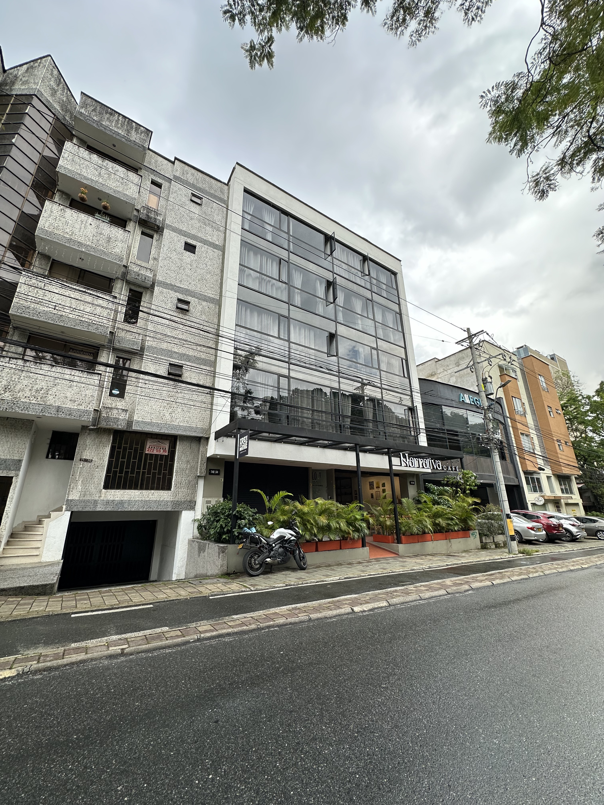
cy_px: 402
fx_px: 326
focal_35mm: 14
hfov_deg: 85.7
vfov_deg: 102.1
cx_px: 302
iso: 40
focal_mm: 2.22
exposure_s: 1/515
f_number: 2.2
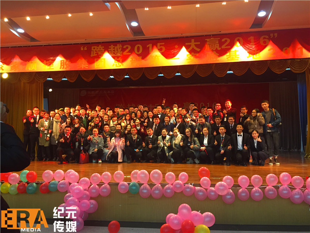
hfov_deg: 61.7
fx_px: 260
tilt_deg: +3.8
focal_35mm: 29
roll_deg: -0.5
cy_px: 116
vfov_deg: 48.2
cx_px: 155
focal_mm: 4.15
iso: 125
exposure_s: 1/30
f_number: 2.2
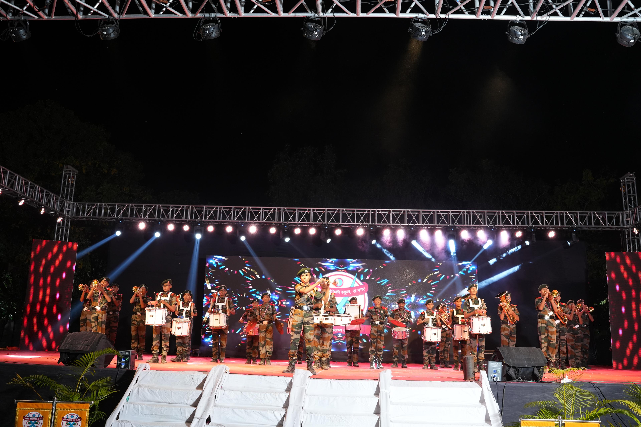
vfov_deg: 37.9
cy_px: 214
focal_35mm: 35
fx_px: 623
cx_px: 320
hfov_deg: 54.4
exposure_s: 1/100
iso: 1600
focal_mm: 35
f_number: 6.3
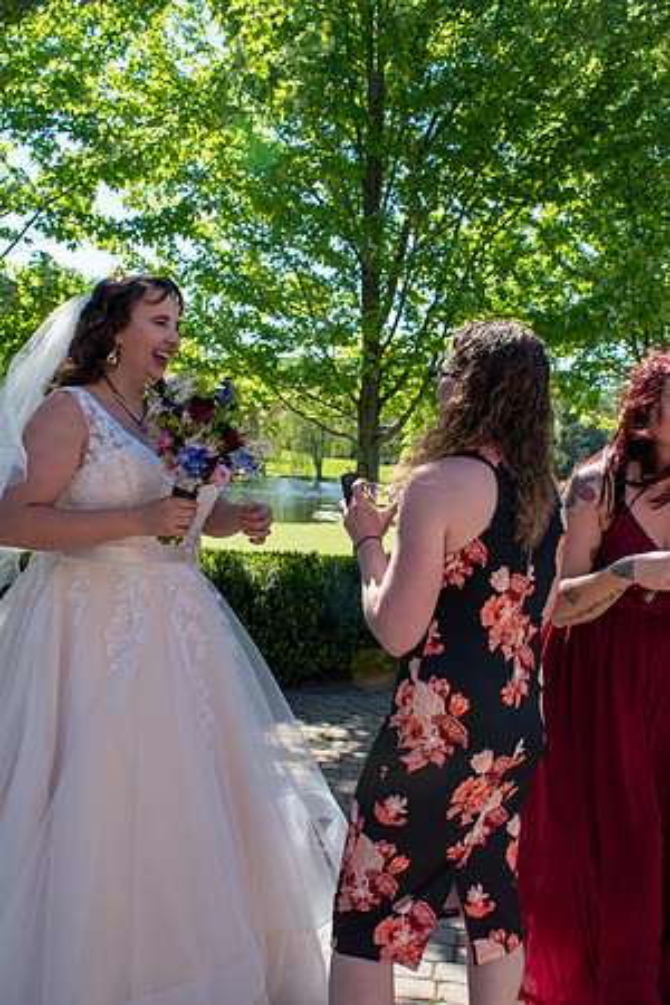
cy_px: 502
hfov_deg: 35.5
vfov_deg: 51.3
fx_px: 1047
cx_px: 335
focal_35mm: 38
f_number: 8
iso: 220
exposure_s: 1/250
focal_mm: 25
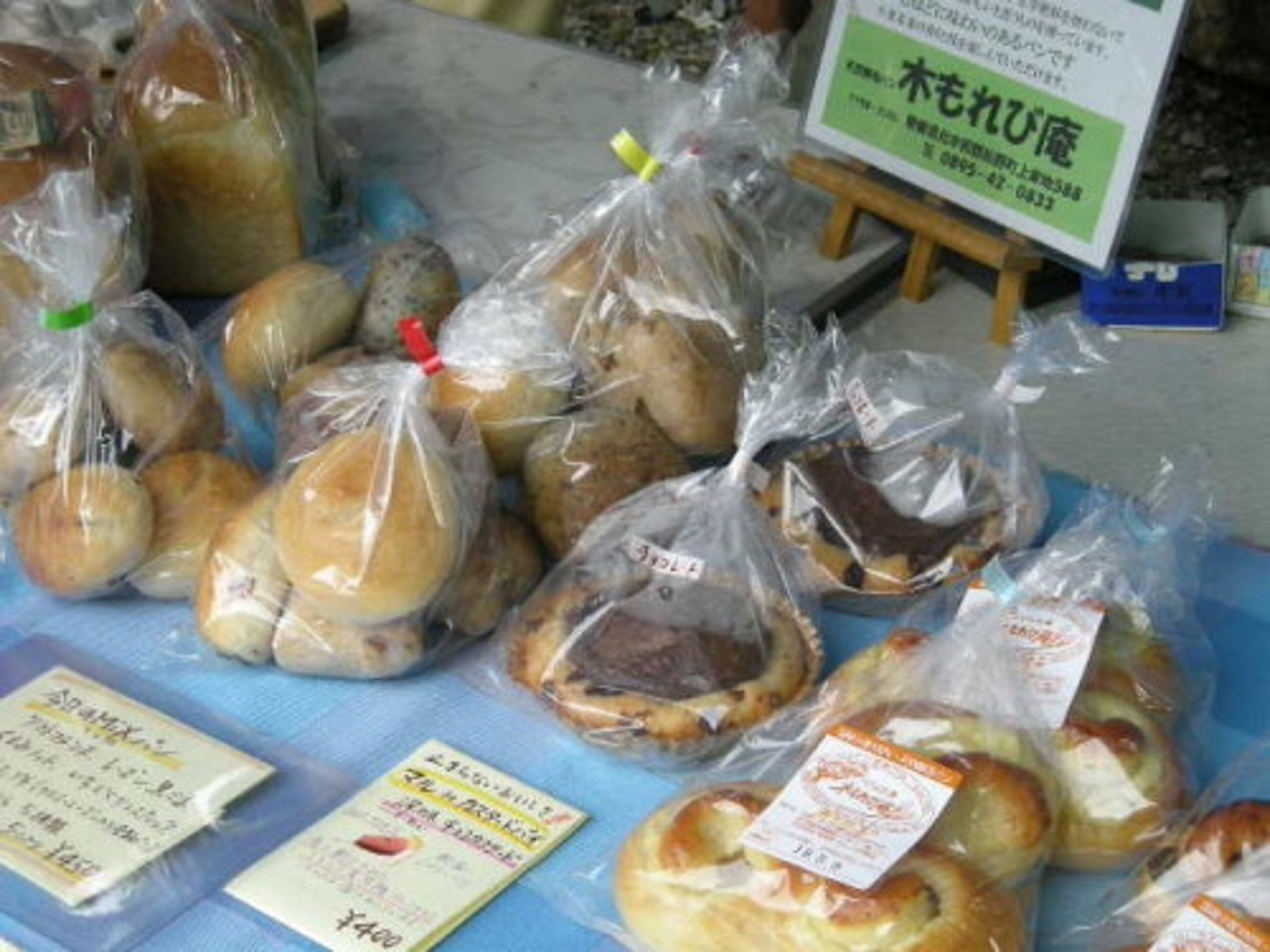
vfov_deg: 19.4
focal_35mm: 76
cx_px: 635
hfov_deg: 25.7
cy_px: 476
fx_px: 2788
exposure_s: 1/59.8
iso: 131
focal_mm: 12.3
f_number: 3.9
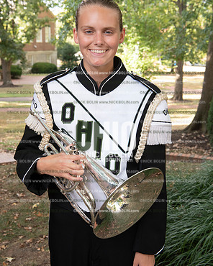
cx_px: 106
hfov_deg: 26.7
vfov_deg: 33.0
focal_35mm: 57
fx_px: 449
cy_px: 142
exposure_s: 1/100
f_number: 8
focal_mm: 50
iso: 800
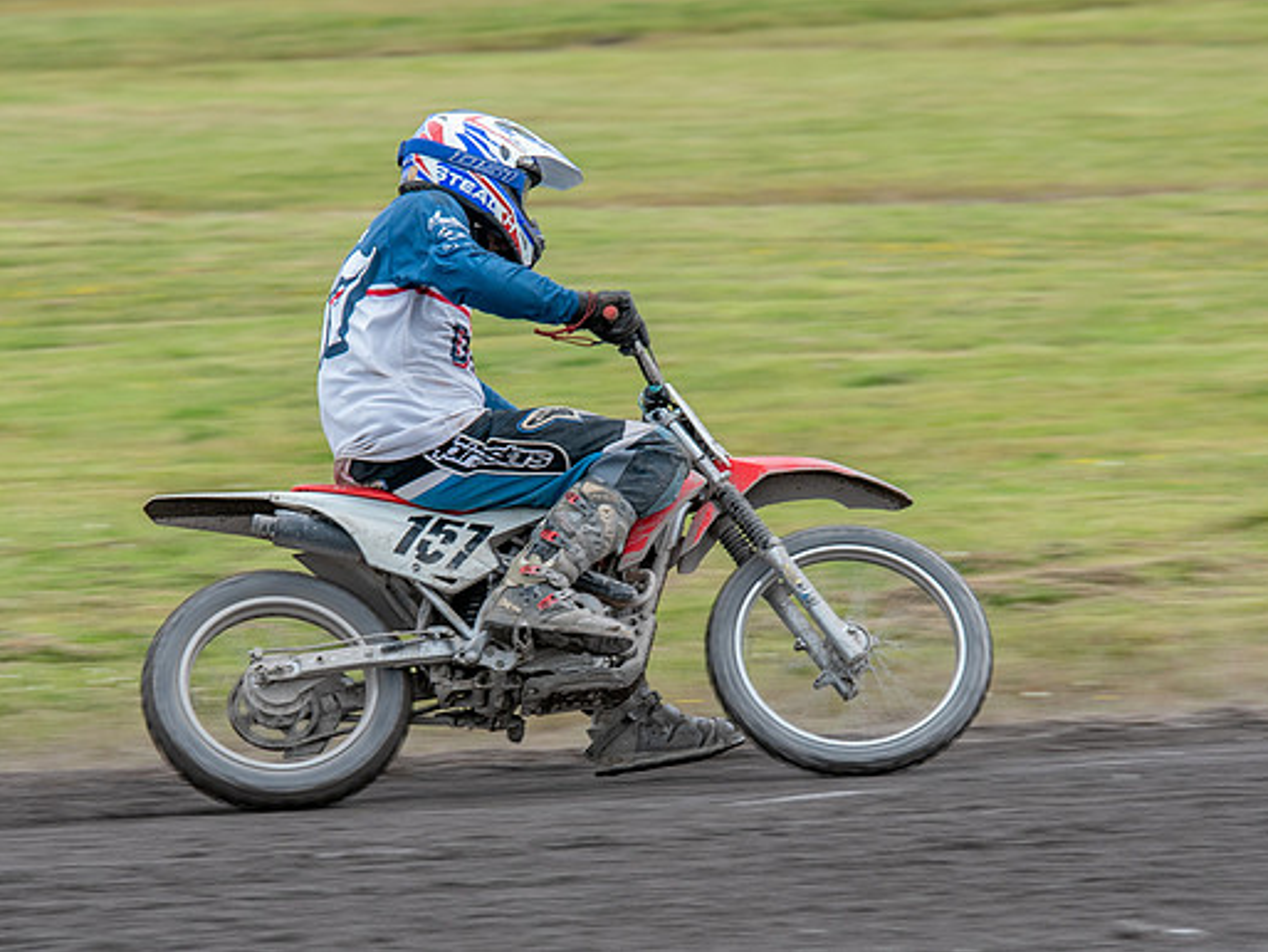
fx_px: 14692
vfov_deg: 3.7
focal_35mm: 401
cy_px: 605
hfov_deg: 4.9
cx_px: 620
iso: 320
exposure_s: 1/250
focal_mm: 200
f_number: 8
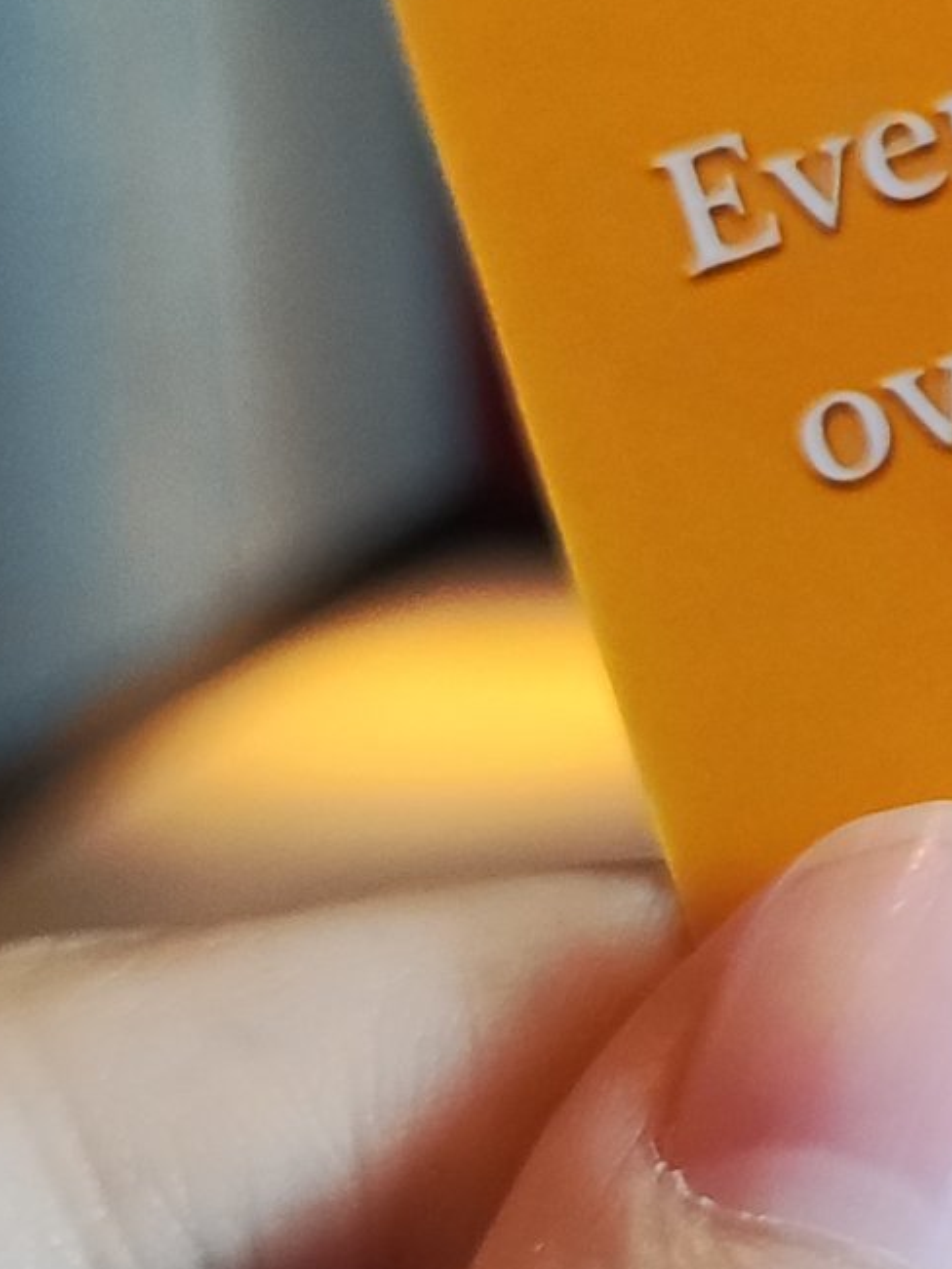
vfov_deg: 18.7
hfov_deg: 12.4
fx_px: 3848
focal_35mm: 105
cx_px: 1908
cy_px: 575
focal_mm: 4.71
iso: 558
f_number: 1.79
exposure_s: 1/50
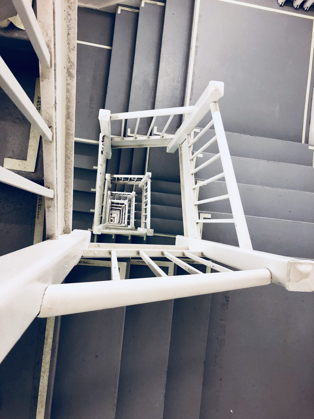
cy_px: 210
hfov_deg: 49.7
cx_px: 157
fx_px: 339
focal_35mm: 28
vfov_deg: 63.4
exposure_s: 1/20
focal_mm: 4
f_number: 1.8
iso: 40
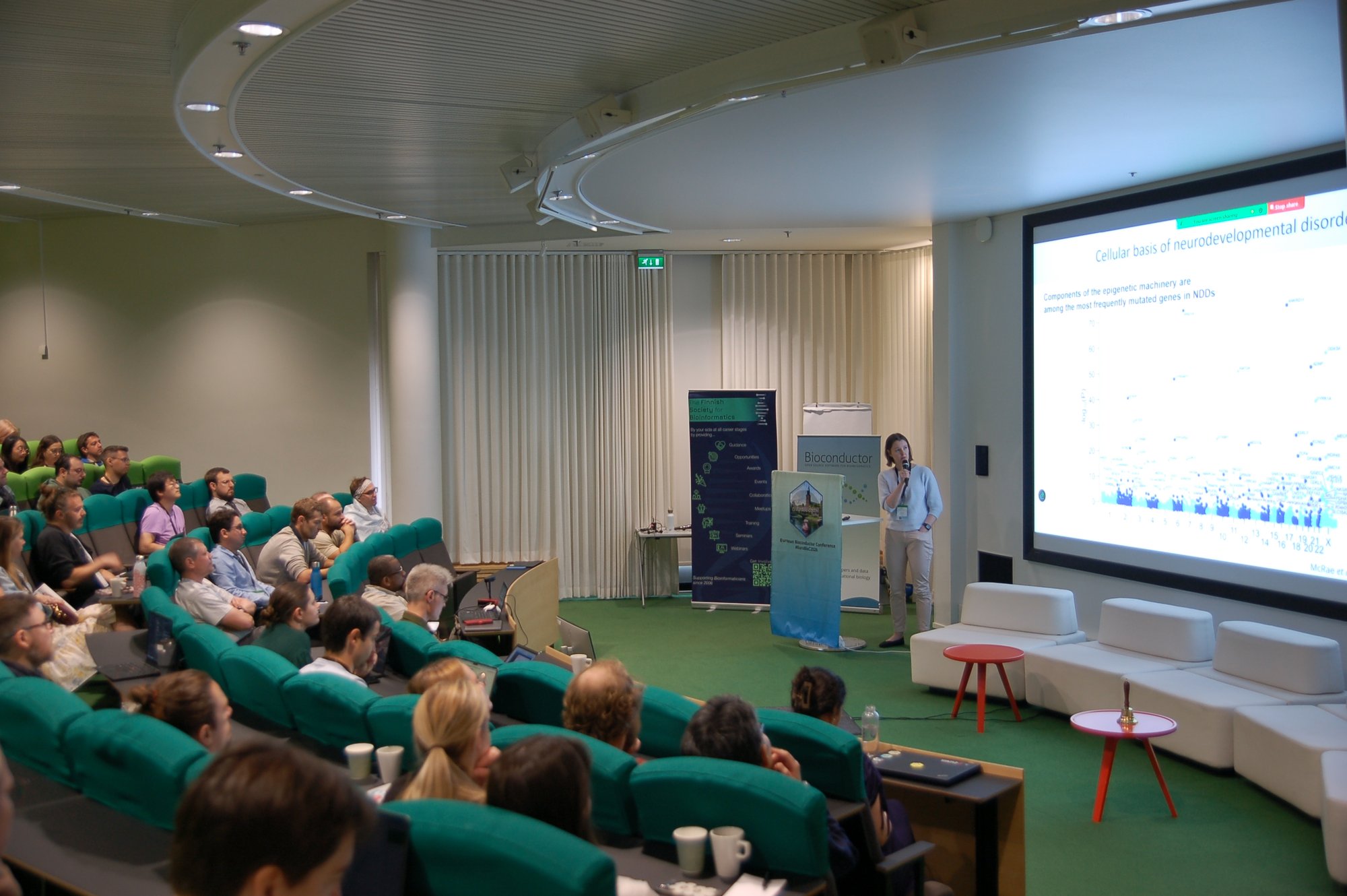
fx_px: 1458
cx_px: 674
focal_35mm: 39
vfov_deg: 34.2
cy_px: 448
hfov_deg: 49.6
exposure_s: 1/25
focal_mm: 26
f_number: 2.8
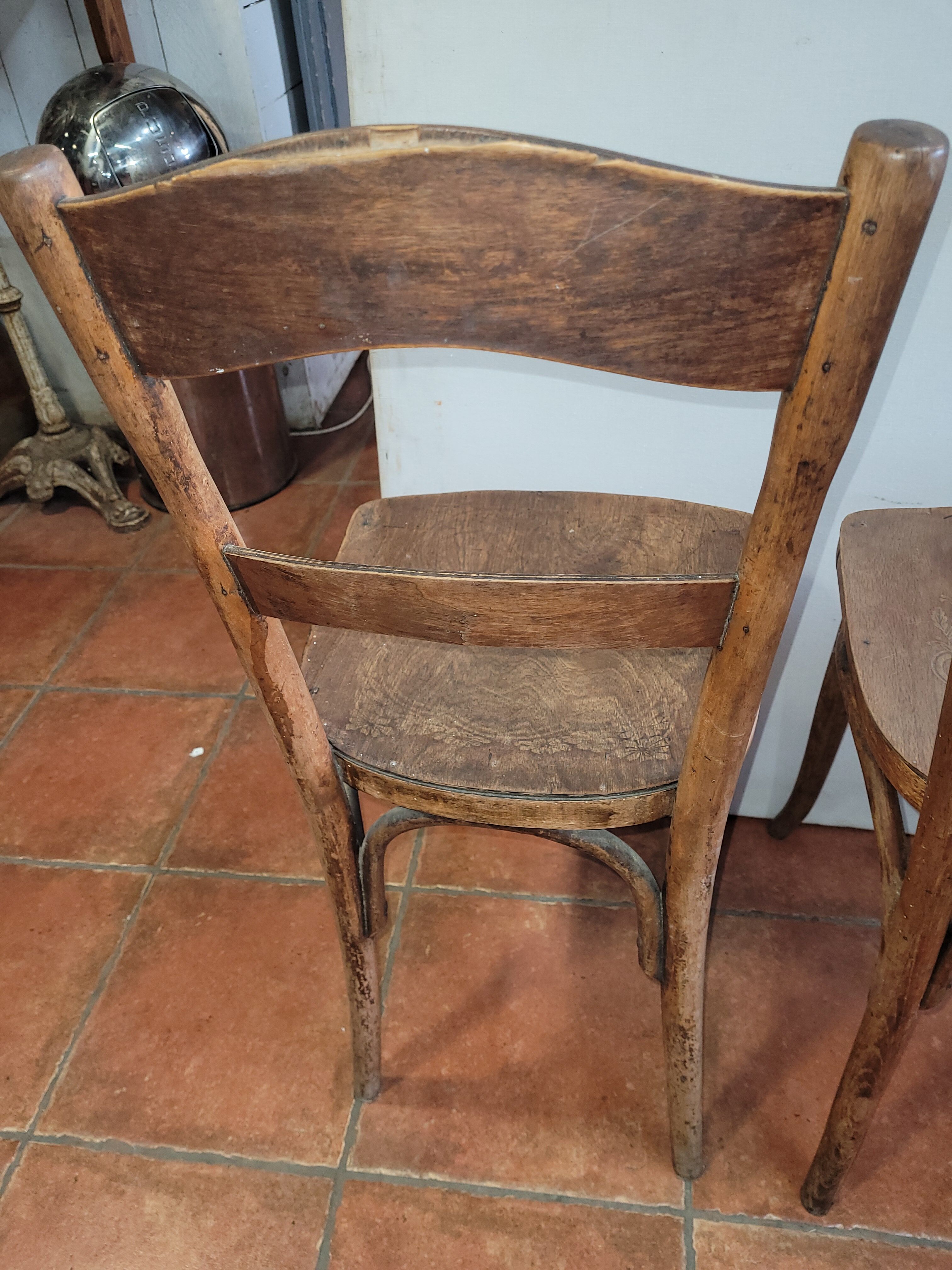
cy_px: 635
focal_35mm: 26
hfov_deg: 53.1
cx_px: 476
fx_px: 953
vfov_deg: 67.3
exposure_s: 1/25
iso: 100
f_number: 1.8
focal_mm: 5.4
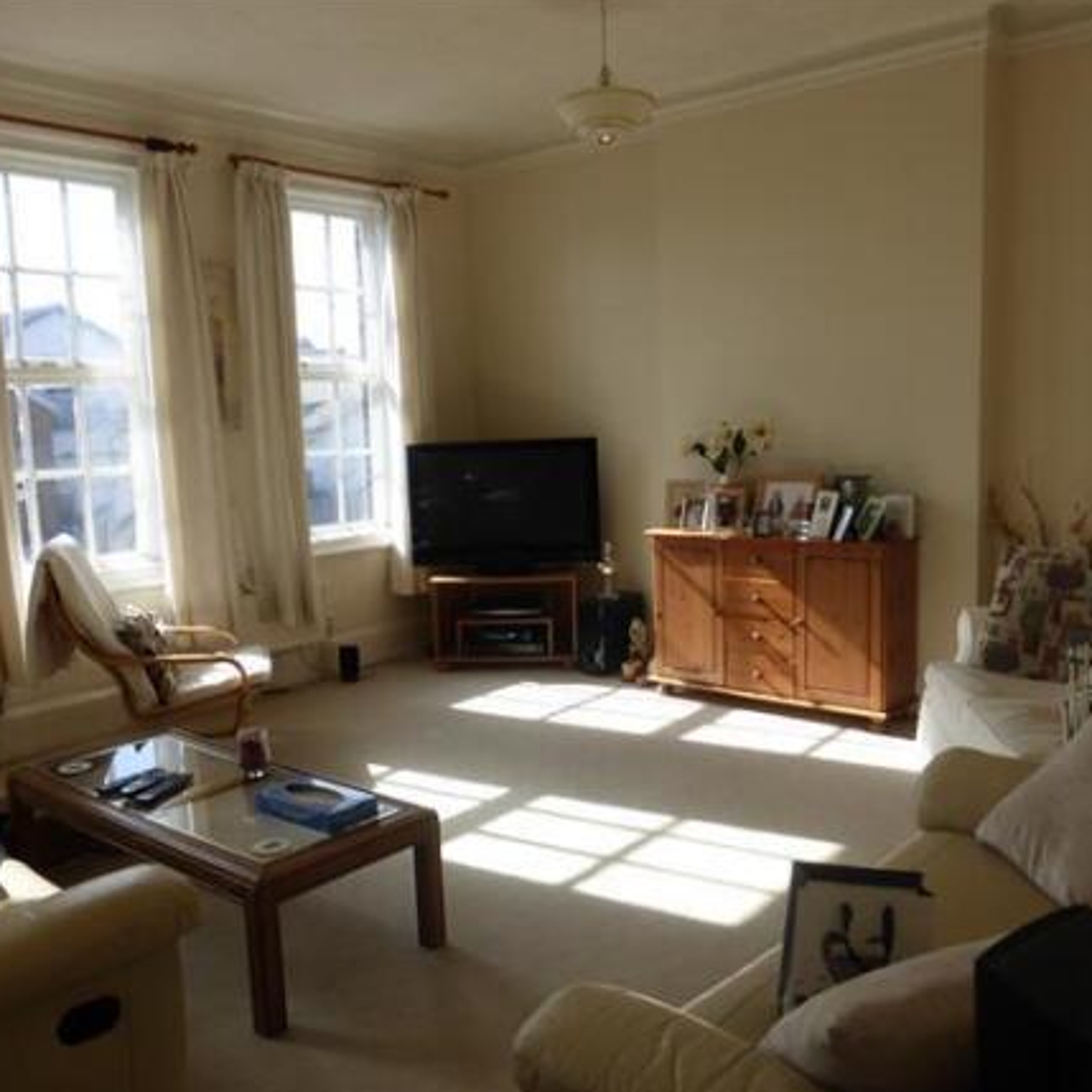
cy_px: 546
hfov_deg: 54.0
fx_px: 1071
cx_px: 508
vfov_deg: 54.0
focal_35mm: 30
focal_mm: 4.3
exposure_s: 1/250
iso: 100
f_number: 4
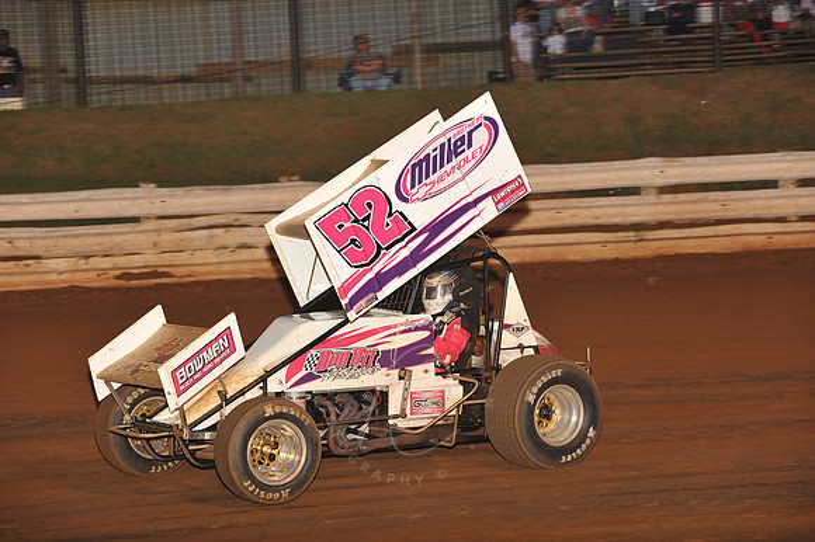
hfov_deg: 15.2
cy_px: 271
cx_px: 408
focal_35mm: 135
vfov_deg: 10.1
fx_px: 3054
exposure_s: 1/320
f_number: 6.3
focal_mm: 135
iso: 1000
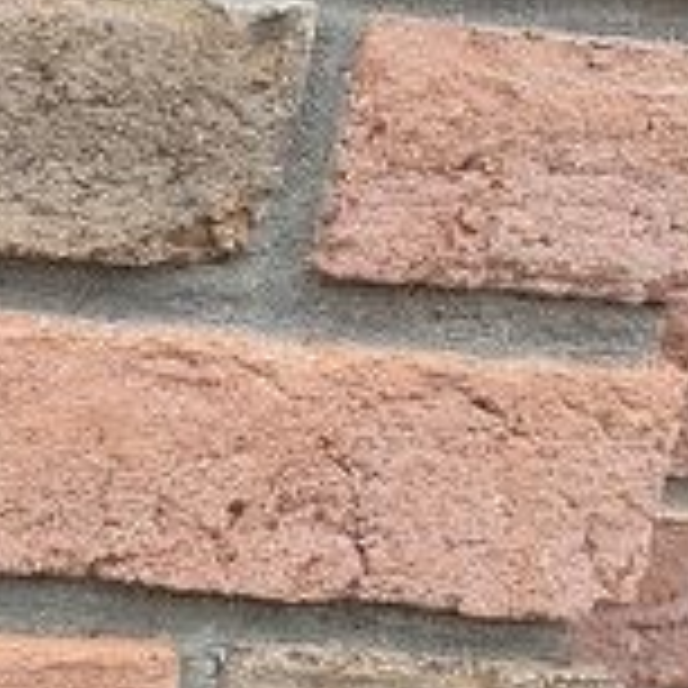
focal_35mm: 106
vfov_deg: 16.4
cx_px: -472
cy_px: 369
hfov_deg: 14.7
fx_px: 2384
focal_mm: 5.56
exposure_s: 1/120
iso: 280
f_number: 1.8
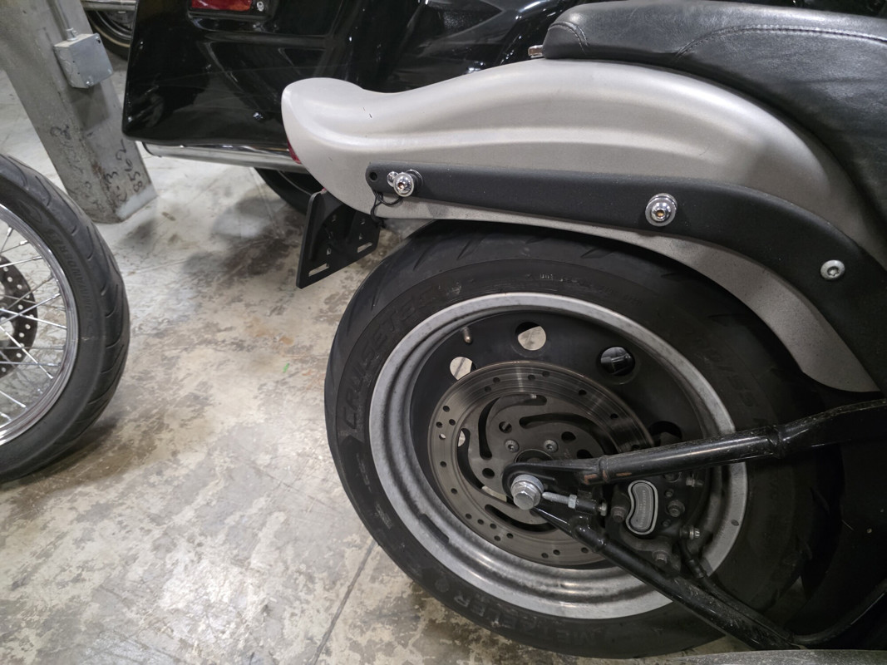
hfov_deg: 73.9
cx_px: 444
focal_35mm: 23
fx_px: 589
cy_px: 332
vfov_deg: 58.9
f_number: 1.7
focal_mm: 6.3
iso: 1250
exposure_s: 1/120
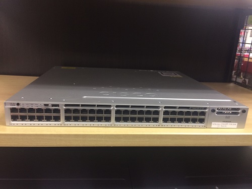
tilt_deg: -15.7
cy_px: 94
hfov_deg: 61.7
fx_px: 211
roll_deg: -3.3
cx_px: 126
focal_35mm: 29
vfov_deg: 48.2
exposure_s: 1/33
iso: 200
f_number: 2.2
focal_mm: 4.15
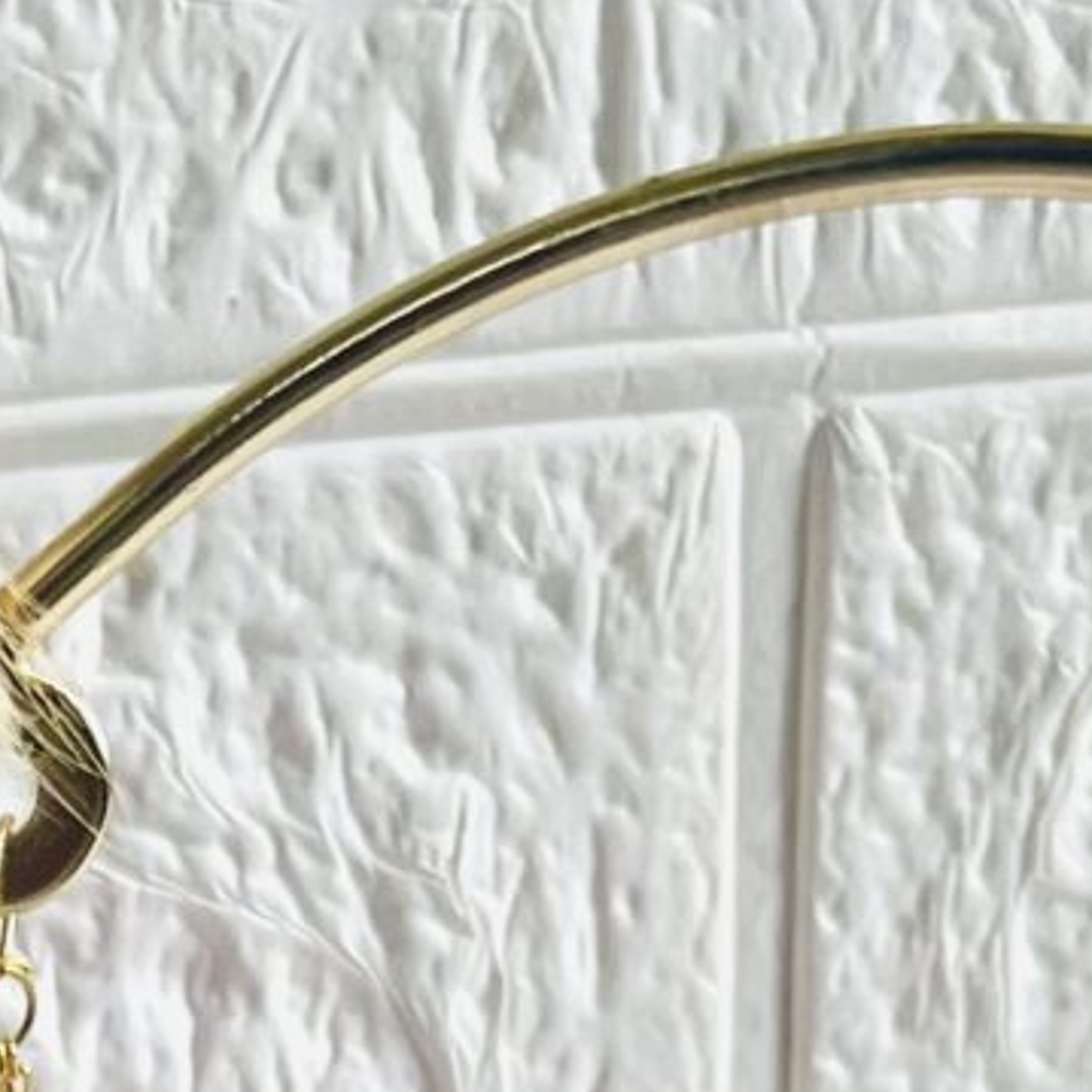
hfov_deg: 10.5
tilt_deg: -31.3
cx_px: -280
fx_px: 5853
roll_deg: +1.9
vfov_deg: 9.0
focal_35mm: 164
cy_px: 3036
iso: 50
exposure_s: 1/100
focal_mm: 5.1
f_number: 1.6
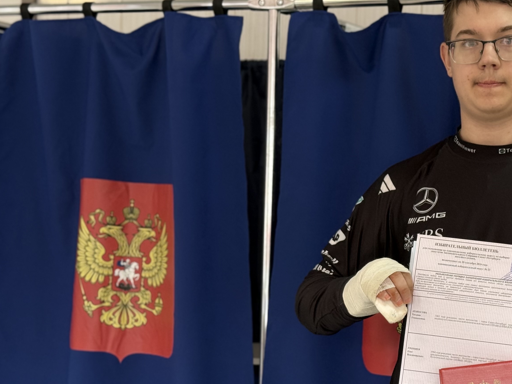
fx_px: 1242
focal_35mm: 84
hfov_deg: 22.9
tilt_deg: -1.8
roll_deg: -1.6
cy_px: 255
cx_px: 428
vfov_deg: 17.5
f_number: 1.78
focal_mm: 6.76
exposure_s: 1/77
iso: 100
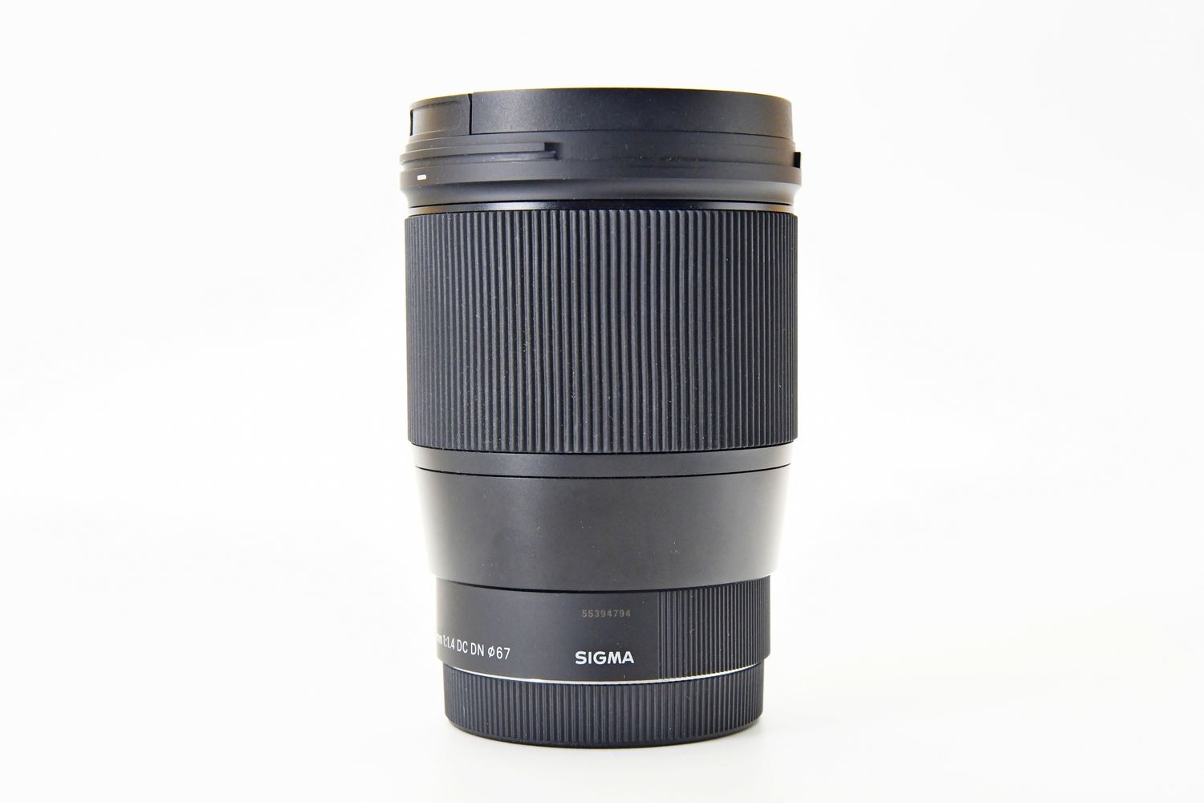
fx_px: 2207
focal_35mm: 66
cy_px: 402
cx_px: 602
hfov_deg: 30.5
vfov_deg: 20.6
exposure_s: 1/125
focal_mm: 44
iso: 1250
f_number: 8
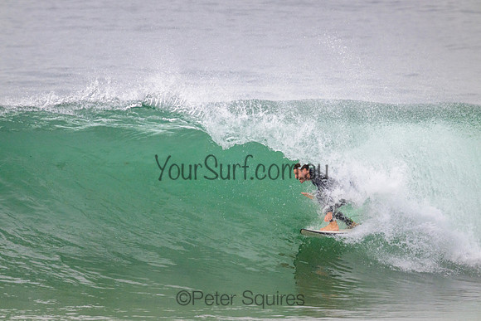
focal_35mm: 800
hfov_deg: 2.6
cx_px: 240
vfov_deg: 1.7
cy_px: 160
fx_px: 10691
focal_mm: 800
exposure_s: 1/2000
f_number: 11
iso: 1600
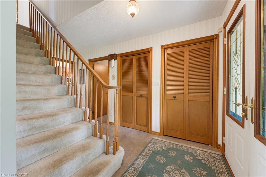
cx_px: 133
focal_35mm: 14
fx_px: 103
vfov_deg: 81.2
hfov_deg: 104.3
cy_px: 88
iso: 400
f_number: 8
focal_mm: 14
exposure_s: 1.6
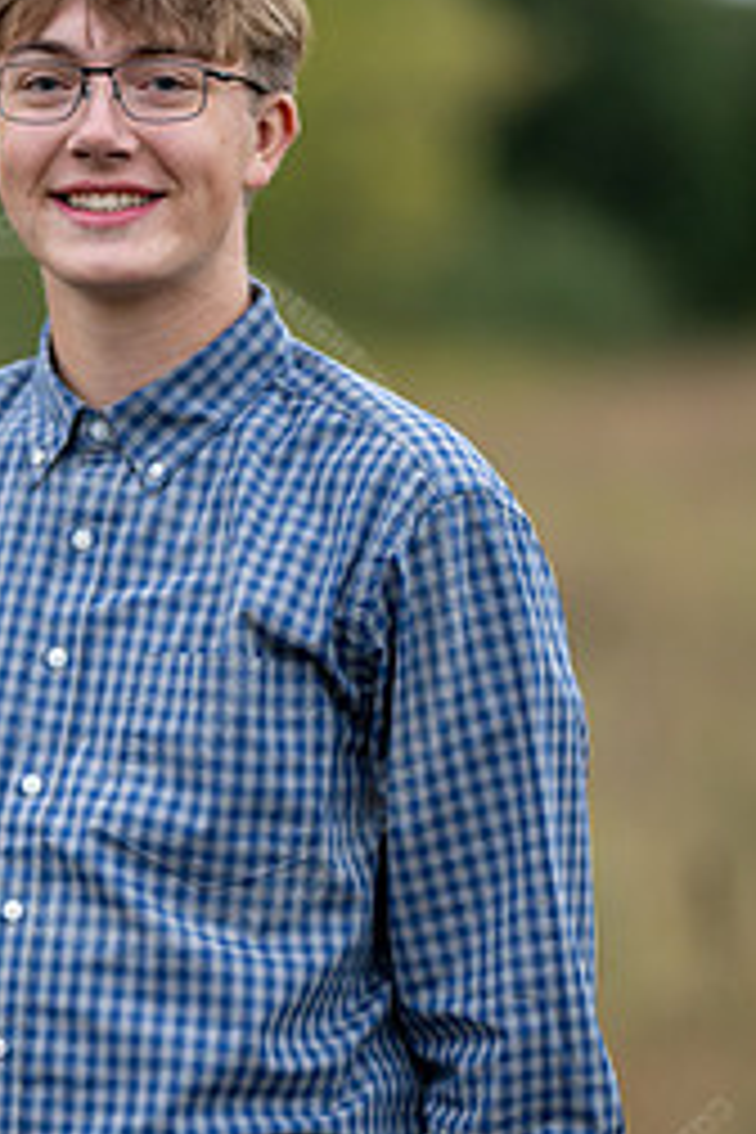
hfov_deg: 9.0
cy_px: 760
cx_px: 153
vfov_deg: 13.5
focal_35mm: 152
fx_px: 4788
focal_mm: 85
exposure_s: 1/400
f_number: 1.2
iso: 500
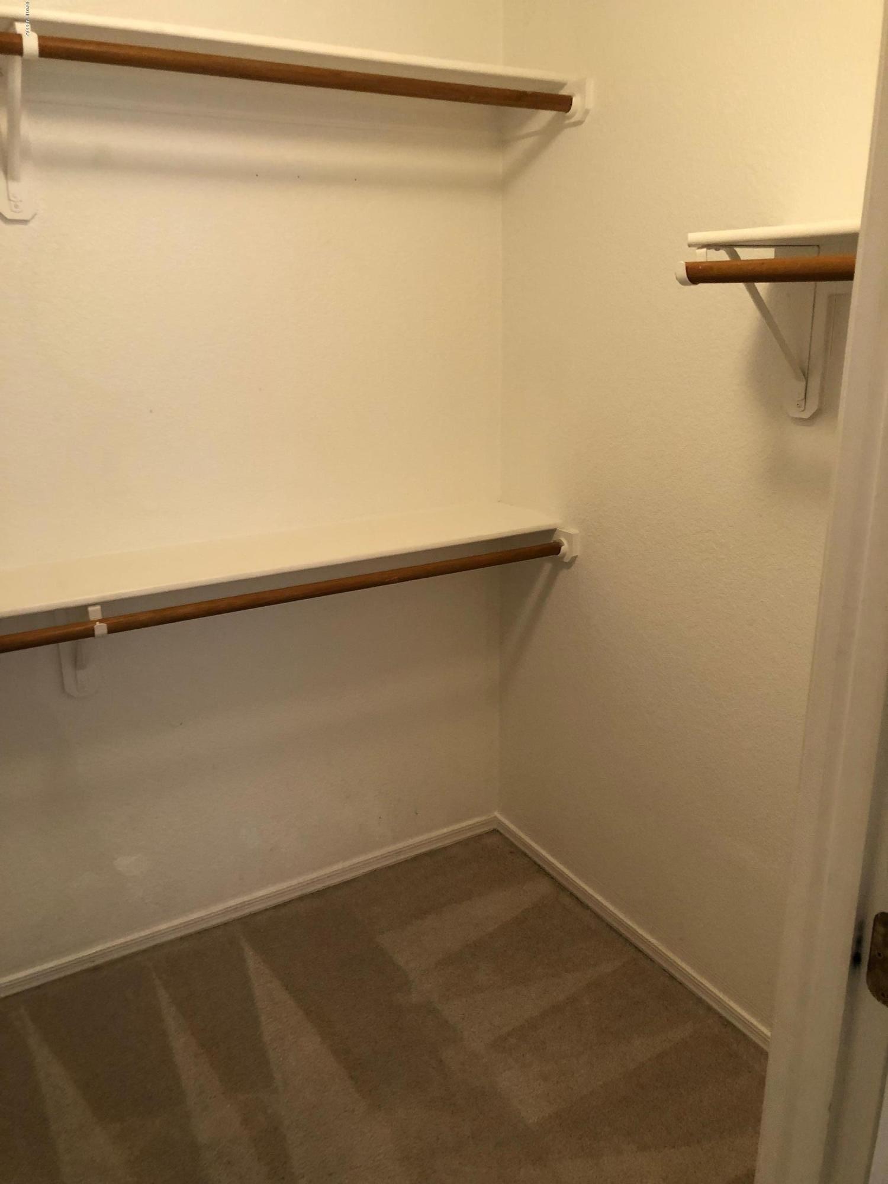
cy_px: 592
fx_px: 958
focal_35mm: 28
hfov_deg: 49.7
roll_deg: +0.9
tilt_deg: -17.3
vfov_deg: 63.4
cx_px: 444
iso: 40
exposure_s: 1/15
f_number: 1.8
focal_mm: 3.99
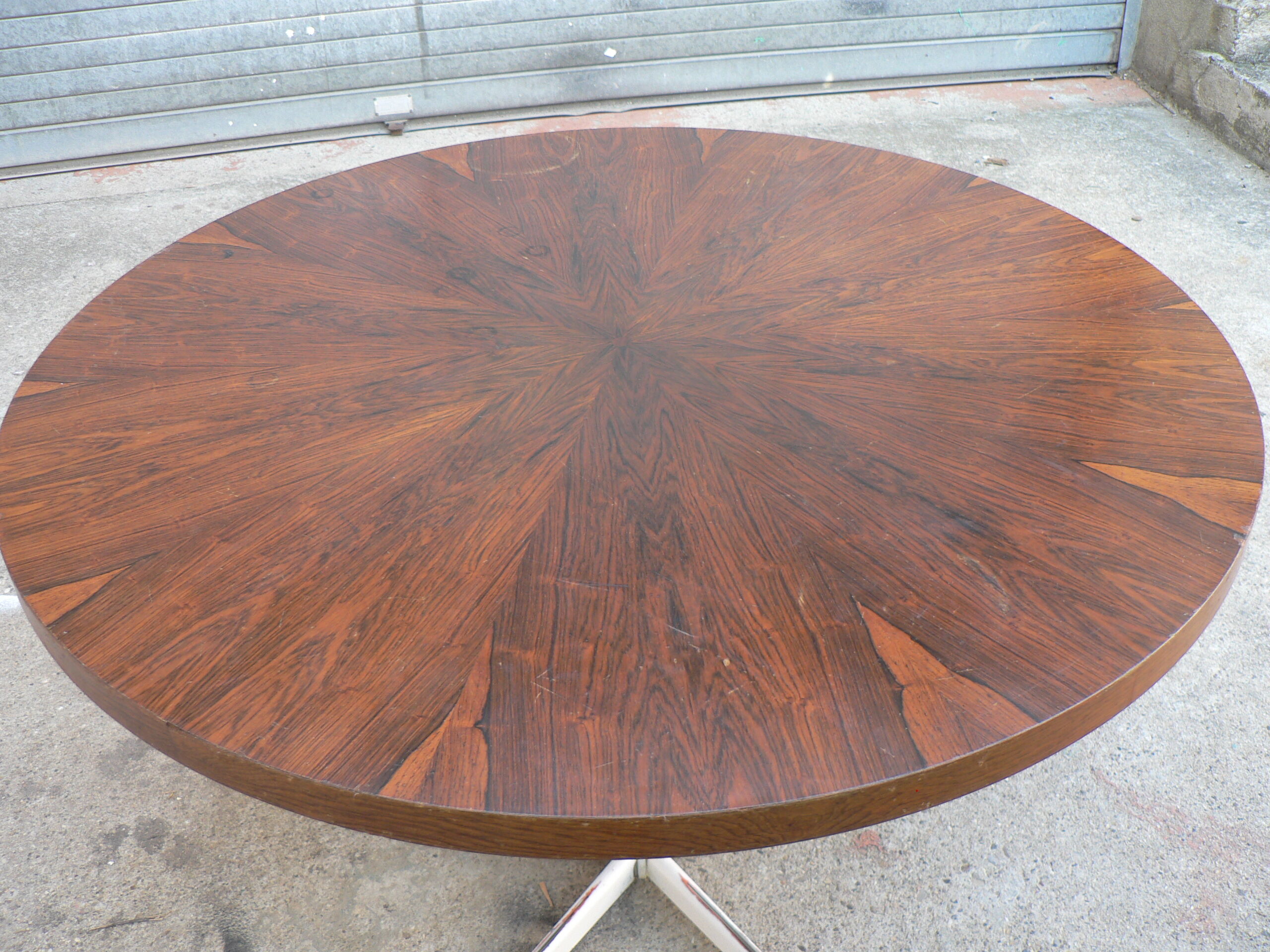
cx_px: 635
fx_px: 1321
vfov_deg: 39.7
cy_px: 476
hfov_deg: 51.4
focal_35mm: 36
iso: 80
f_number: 2.8
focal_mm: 6
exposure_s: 1/40
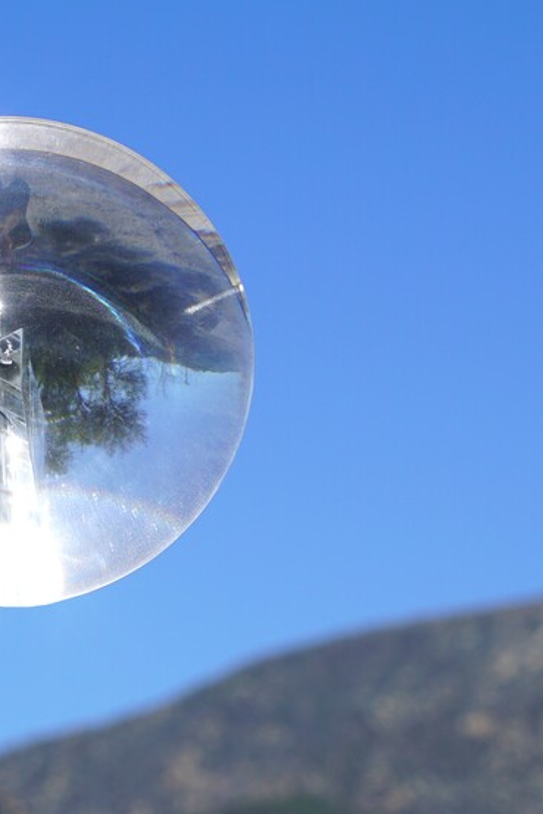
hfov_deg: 5.6
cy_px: 393
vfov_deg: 8.3
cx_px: 6
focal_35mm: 247
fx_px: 5584
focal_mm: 105
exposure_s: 1/320
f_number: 10
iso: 100
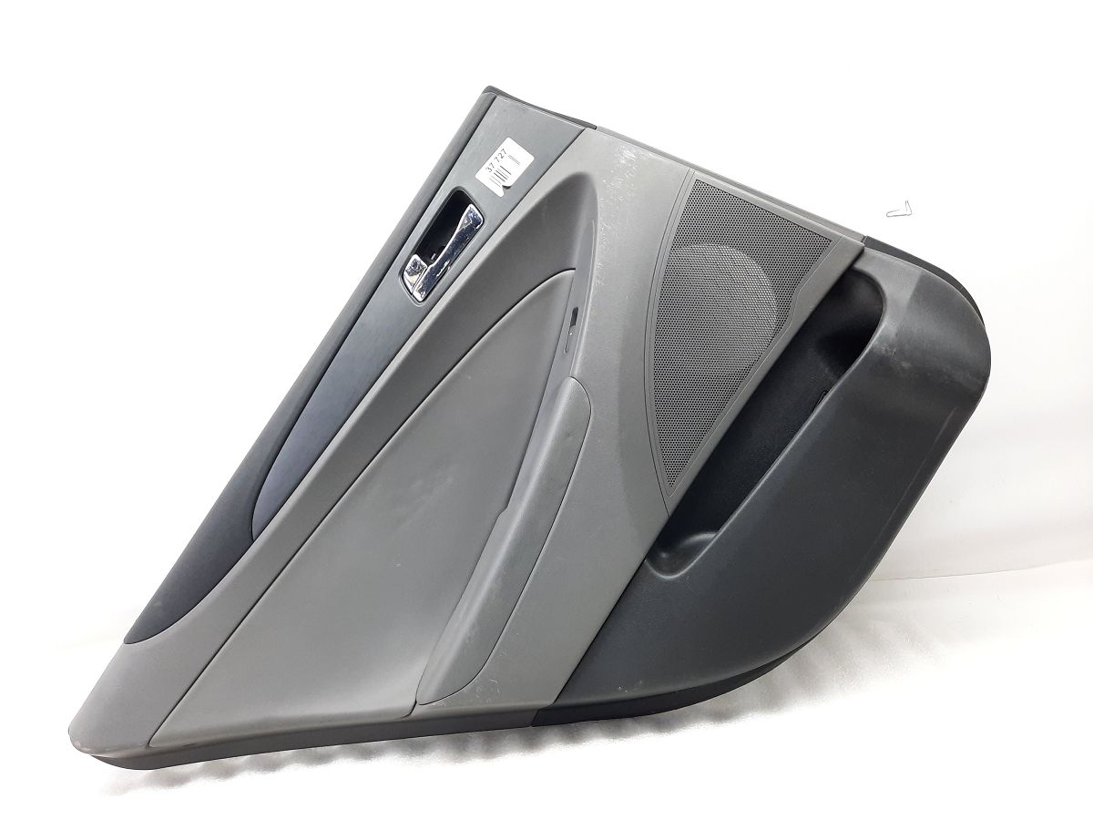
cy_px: 410
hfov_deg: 69.4
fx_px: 789
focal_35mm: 25
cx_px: 546
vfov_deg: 54.9
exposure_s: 1/50
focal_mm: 4.6
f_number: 2
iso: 200
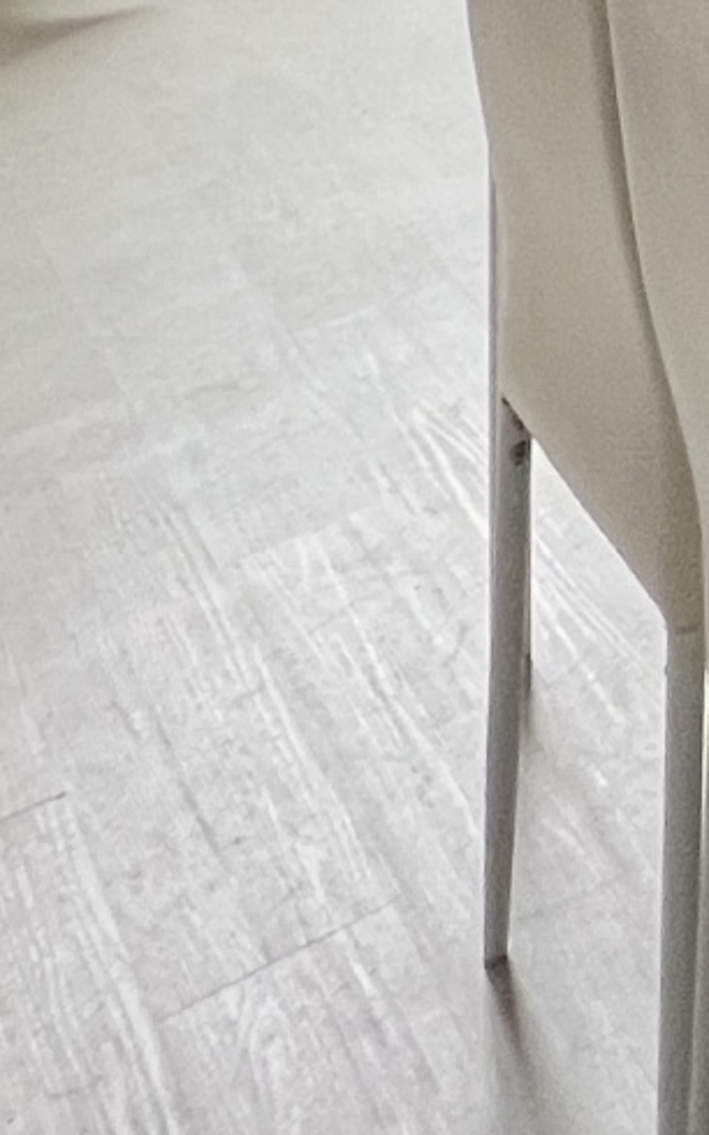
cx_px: 1898
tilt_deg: -0.7
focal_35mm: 72
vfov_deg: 20.2
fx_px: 2227
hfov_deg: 12.3
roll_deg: +0.6
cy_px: -929
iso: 125
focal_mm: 1.57
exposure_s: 1/99
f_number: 1.8
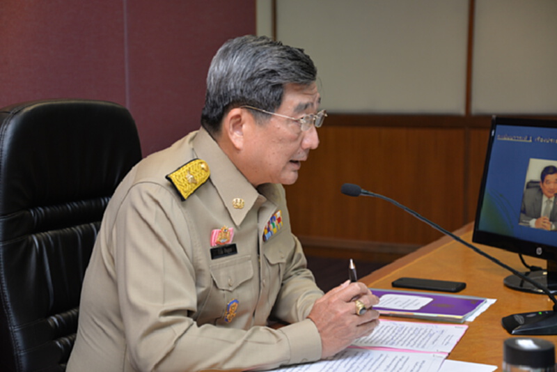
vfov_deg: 18.2
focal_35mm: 75
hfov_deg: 27.0
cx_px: 278
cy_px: 186
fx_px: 1161
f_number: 4.5
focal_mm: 75
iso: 800
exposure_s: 1/60
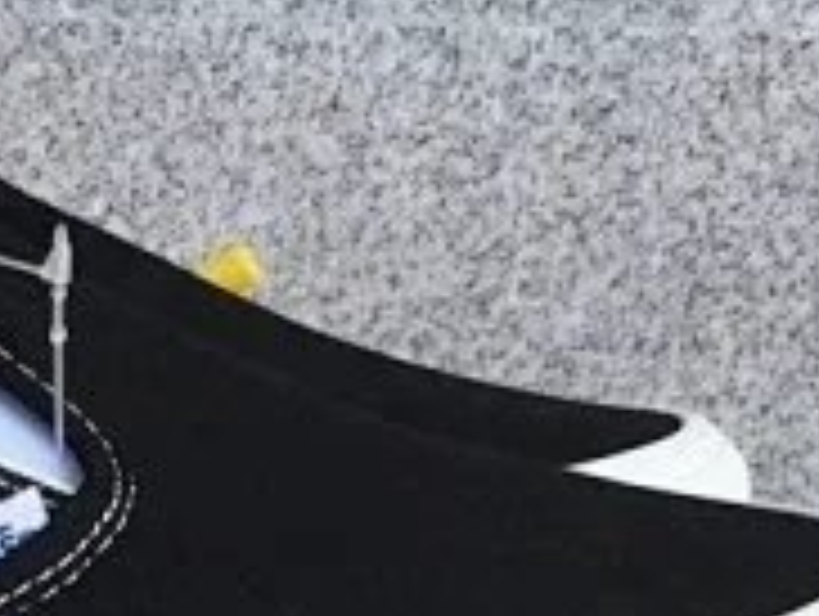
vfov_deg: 13.8
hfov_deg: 18.7
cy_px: 859
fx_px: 2416
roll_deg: -1.0
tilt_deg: -17.5
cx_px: 4
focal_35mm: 102
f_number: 2.4
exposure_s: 1/357
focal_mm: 3.3
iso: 25
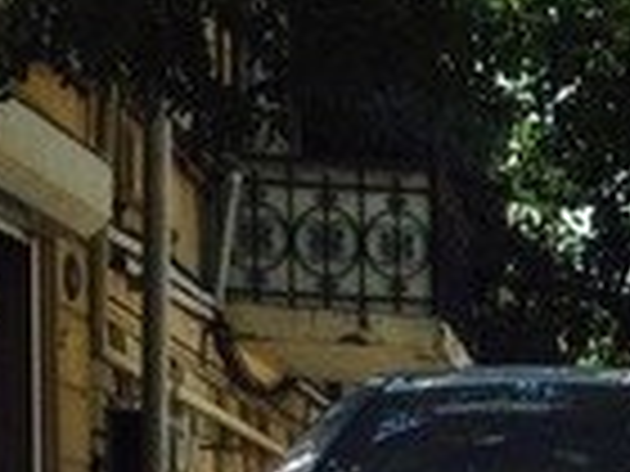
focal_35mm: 137
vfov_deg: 9.7
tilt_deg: -9.6
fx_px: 2493
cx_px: 981
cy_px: 1090
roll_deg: -2.3
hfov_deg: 13.5
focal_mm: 4.15
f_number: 2.2
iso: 32
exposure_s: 1/954
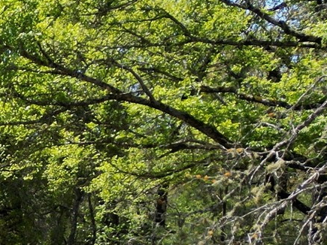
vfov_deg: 12.8
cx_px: -314
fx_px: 1067
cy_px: 281
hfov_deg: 14.6
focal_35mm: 113
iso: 140
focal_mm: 6.72
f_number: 1.7
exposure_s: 1/1600
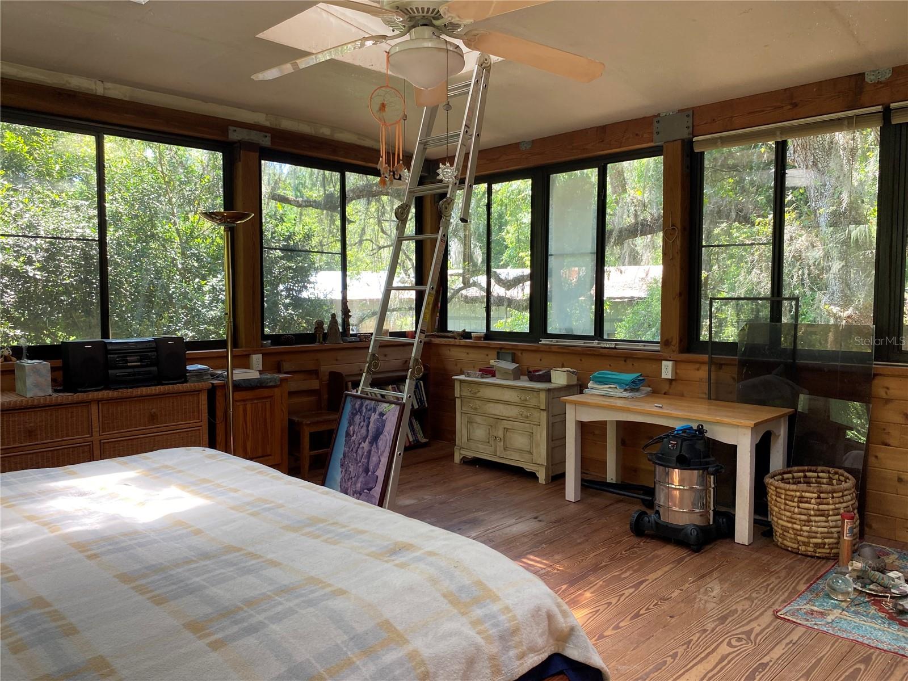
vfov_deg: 53.1
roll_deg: +1.6
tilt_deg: -4.3
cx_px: 454
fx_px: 682
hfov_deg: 67.3
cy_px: 340
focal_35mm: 26
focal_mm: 4.25
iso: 80
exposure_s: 1/122
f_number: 1.8
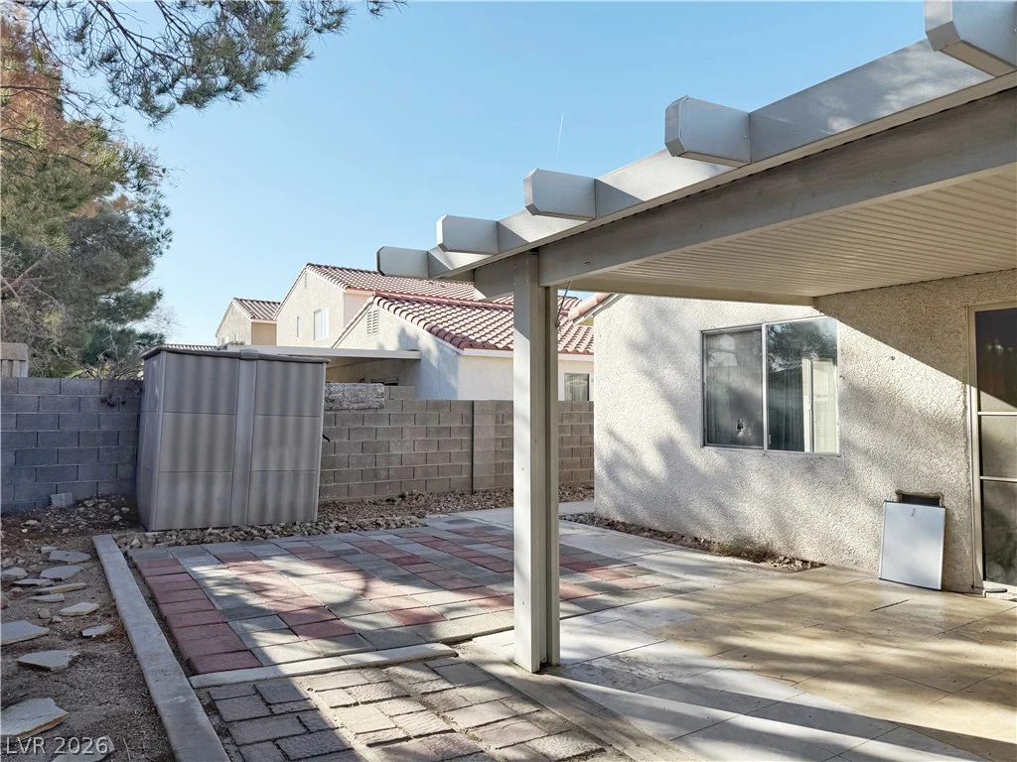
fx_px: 705
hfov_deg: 71.6
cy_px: 381
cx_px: 508
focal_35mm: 24
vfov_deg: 56.8
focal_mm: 6.76
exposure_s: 1/3425
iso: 80
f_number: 1.78
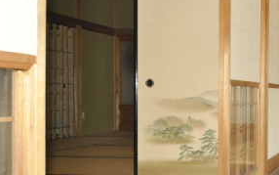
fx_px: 365
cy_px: 100
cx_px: 359
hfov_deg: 32.2
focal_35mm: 48
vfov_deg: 26.9
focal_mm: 10
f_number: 8
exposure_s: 1/200
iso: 800
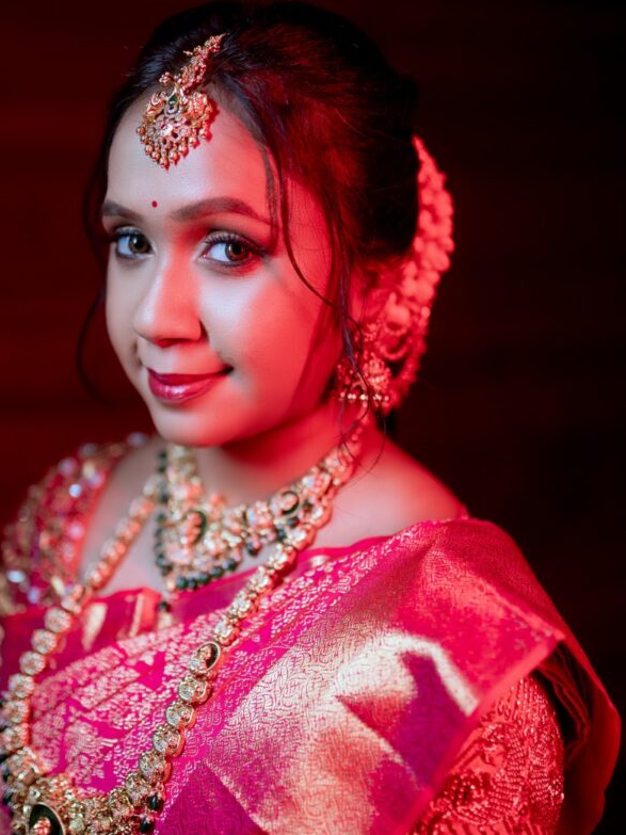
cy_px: 416
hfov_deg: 32.8
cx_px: 263
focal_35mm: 44
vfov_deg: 43.0
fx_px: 1061
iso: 200
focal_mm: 35
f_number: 1.4
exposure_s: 1/200
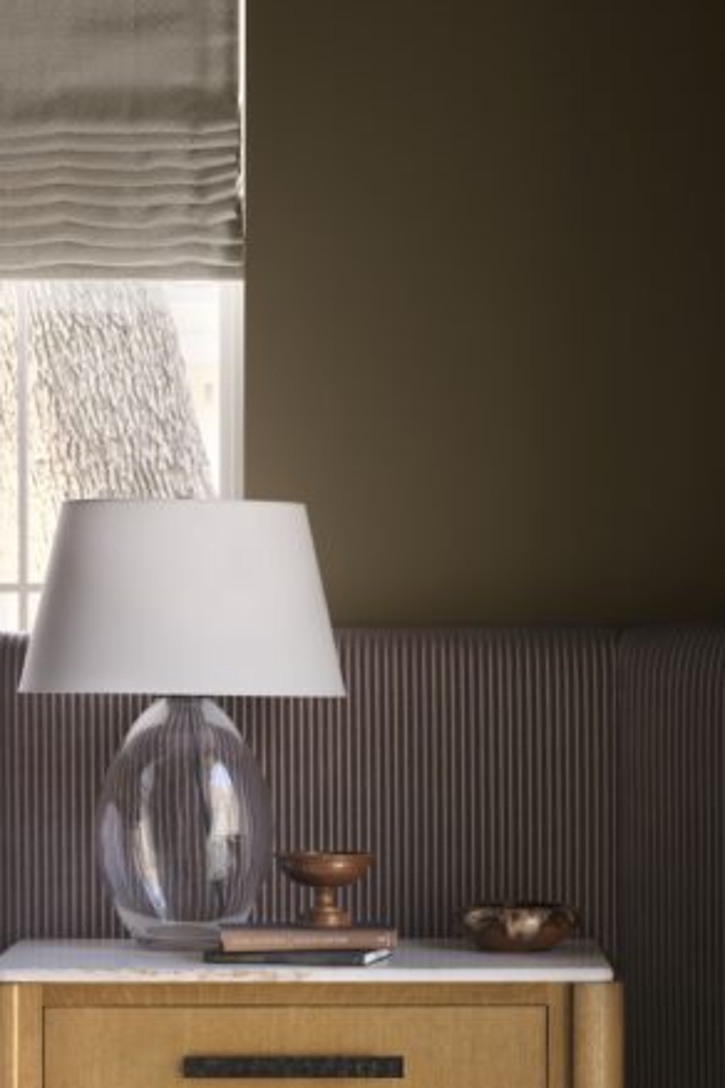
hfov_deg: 12.8
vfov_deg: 18.8
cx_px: 313
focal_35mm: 107
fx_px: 3232
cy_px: 946
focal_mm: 55
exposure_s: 1/20
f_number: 5
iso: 400
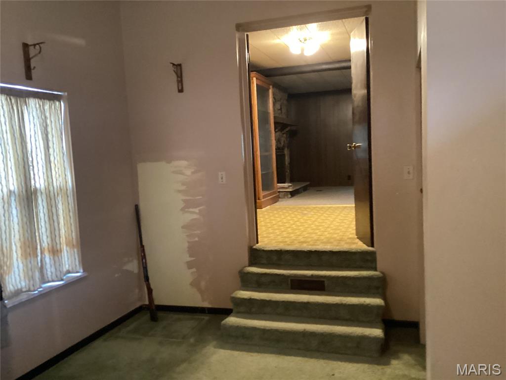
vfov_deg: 45.4
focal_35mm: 31
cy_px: 190
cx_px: 253
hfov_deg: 58.4
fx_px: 453
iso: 640
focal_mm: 3.3
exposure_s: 1/24
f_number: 2.4
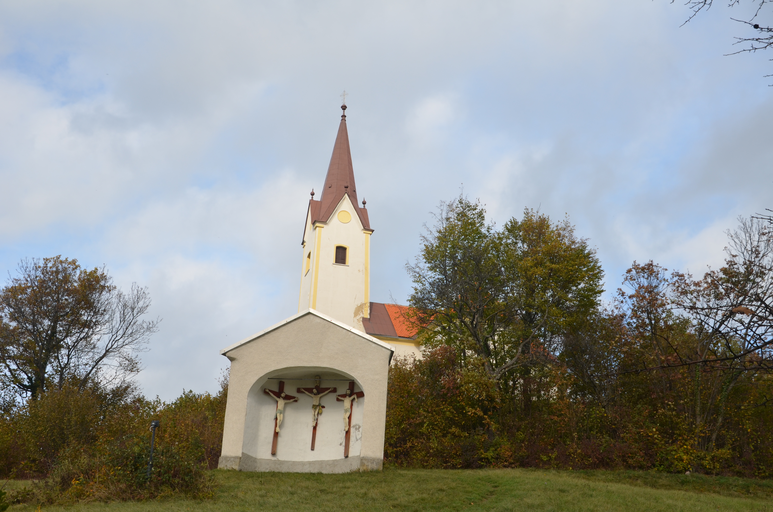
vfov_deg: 29.7
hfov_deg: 43.7
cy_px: 256
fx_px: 964
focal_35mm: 45
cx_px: 386
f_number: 8
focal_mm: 30
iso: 140
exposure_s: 1/250
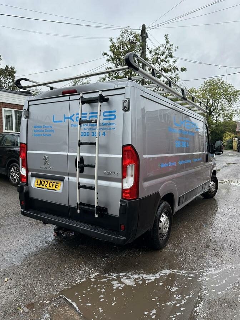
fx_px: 222
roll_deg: +1.6
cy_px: 160
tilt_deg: -4.5
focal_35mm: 24
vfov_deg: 71.6
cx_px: 120
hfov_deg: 56.8
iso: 80
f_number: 1.78
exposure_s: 1/797
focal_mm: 6.86
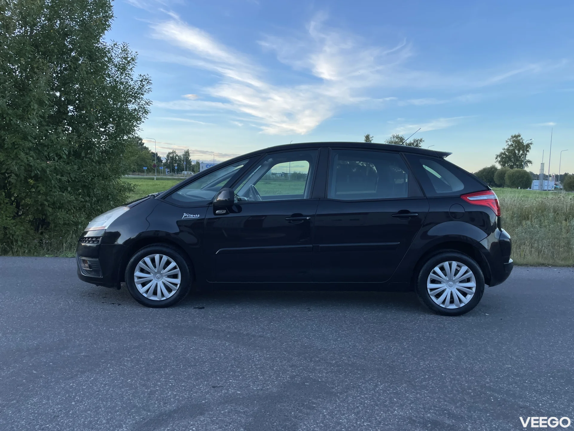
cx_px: 287
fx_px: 431
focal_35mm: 26
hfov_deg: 67.3
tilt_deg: -3.9
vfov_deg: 53.1
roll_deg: +0.5
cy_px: 216
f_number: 1.6
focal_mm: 4.2
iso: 32
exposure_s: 1/831
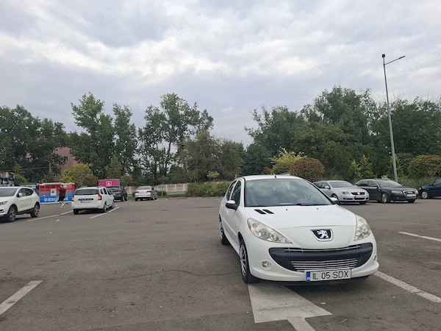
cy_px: 166
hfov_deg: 73.9
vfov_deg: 58.9
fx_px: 293
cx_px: 220
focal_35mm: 23
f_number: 1.8
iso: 50
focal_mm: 5.54
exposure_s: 1/971
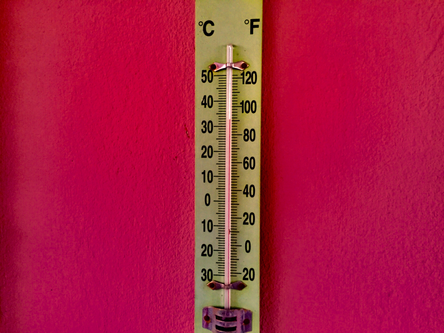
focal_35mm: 29
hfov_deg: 61.7
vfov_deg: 48.2
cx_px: 222
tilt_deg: -3.9
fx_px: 372
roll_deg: -1.3
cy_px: 166
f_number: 2.2
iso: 160
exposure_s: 1/33
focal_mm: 4.15
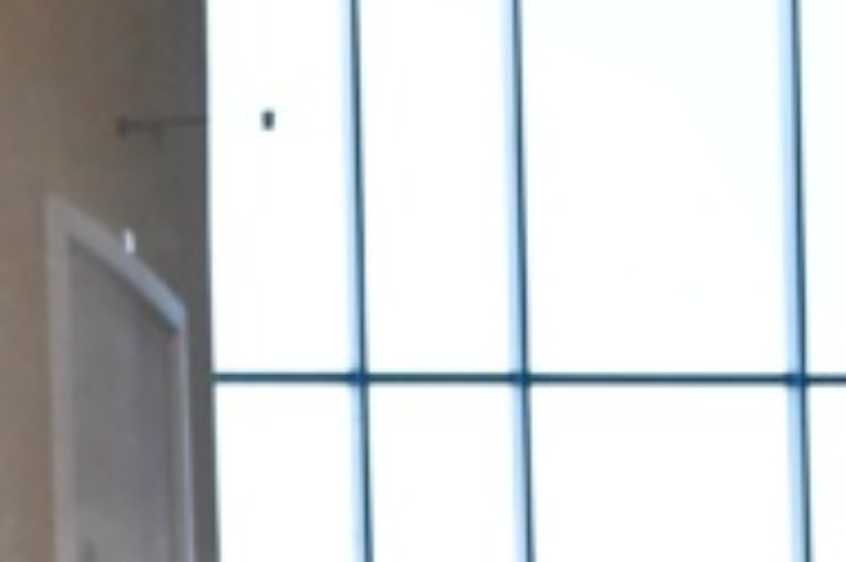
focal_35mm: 262
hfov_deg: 7.8
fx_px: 6151
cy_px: 1459
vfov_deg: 5.1
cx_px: -166
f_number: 4
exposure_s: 1/125
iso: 1800
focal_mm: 32
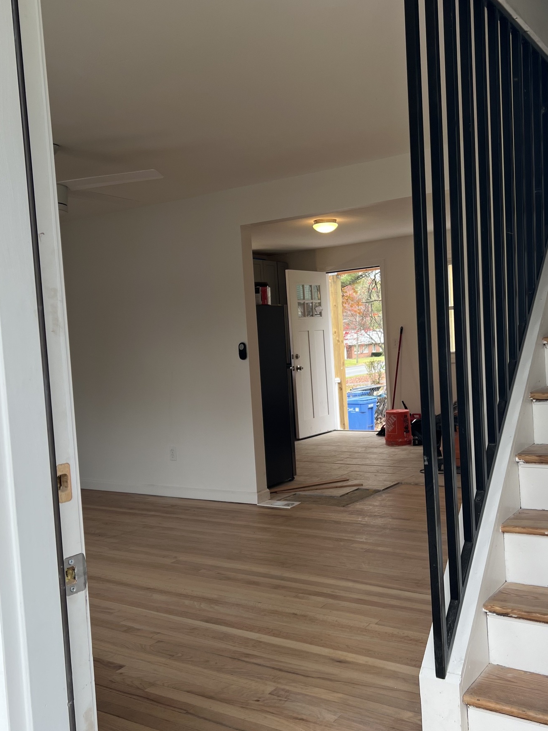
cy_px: 378
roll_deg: +3.6
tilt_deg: -5.6
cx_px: 307
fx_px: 718
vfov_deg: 54.0
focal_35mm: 34
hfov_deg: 41.7
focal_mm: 5.7
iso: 40
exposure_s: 1/131
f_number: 1.5
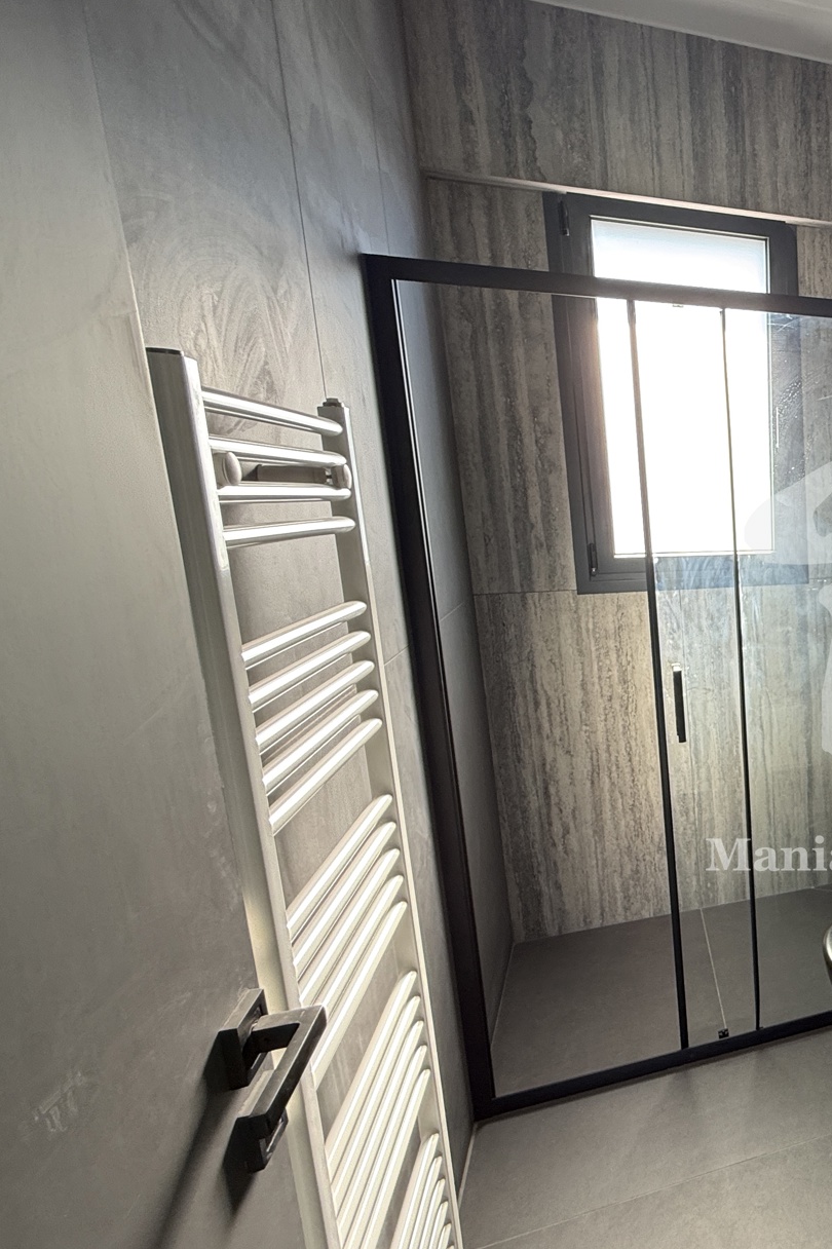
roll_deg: -0.1
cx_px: 961
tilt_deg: -10.4
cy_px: 633
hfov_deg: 41.1
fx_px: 798
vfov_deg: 76.1
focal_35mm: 23
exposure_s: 1/99
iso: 100
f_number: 2.2
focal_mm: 2.22
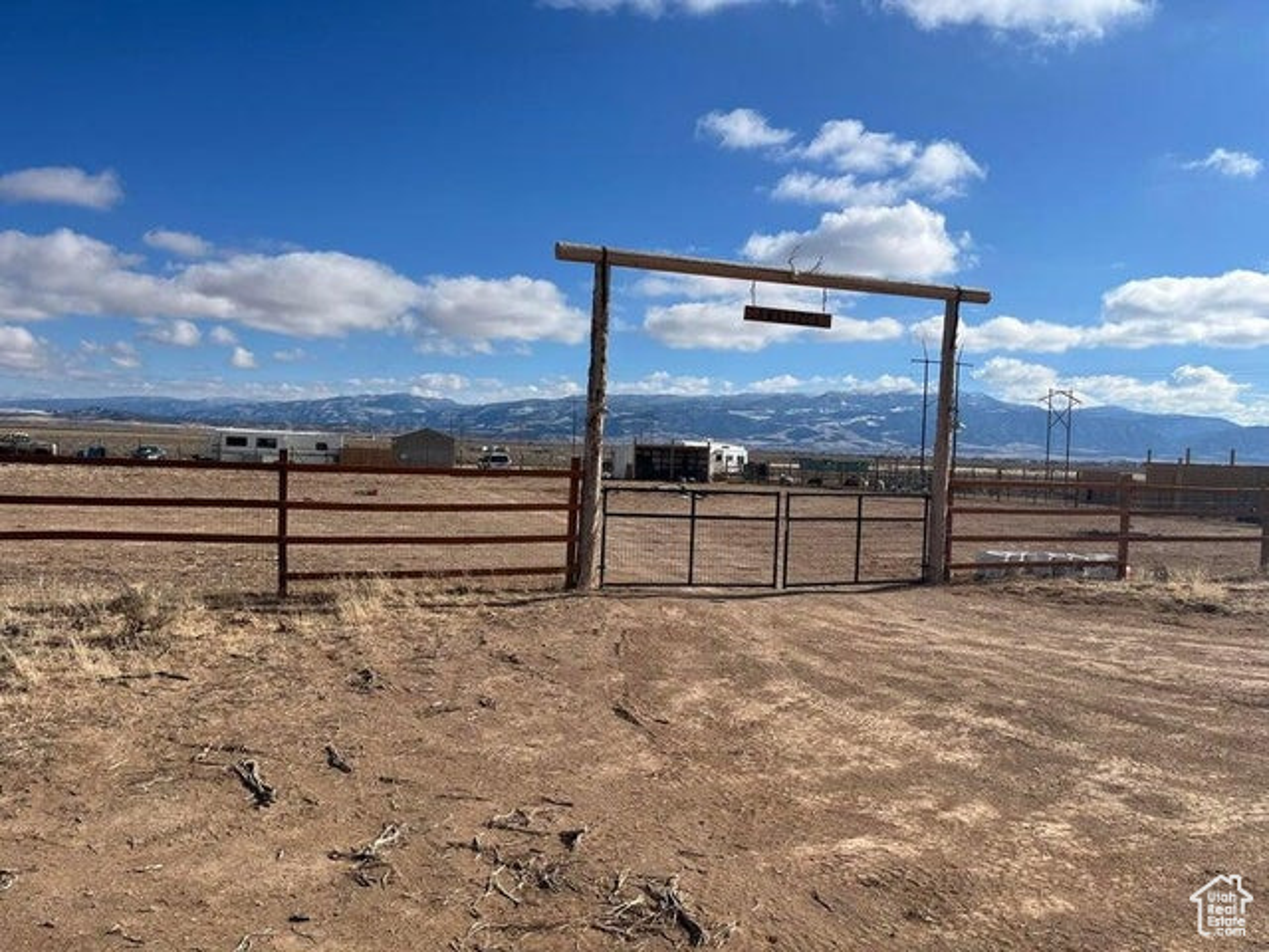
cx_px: 634
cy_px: 476
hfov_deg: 67.3
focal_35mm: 26
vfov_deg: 53.1
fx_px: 953
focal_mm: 5.1
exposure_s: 1/6494
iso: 50
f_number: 1.6
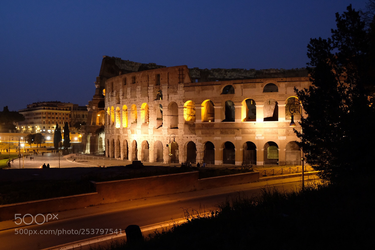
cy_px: 125
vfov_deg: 37.9
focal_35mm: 35
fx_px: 365
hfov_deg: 54.4
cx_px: 188
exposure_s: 1/5
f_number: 6.4
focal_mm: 23.3
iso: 3200
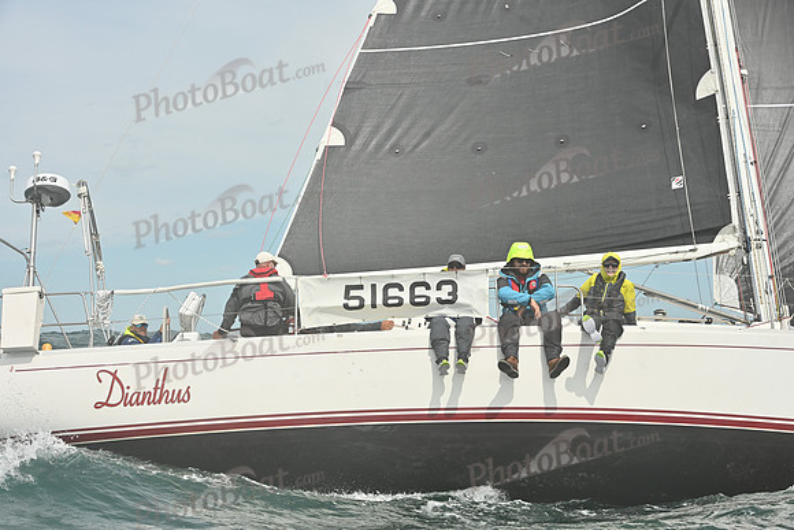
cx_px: 397
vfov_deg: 19.5
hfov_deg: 28.8
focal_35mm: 70
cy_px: 265
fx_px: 1544
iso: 320
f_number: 10
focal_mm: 70
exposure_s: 1/1250
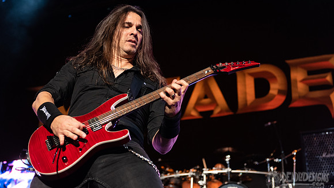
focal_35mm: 60
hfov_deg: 34.9
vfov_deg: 20.0
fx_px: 531
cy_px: 69
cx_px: 151
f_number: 3.2
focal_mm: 52
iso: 2000
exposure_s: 1/320
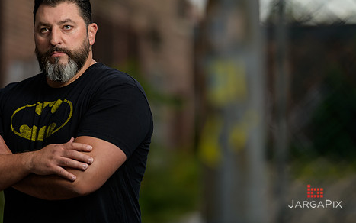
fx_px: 1659
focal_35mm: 171
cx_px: 140
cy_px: 77
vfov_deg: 7.7
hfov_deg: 12.2
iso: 200
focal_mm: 135
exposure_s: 1/250
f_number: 2
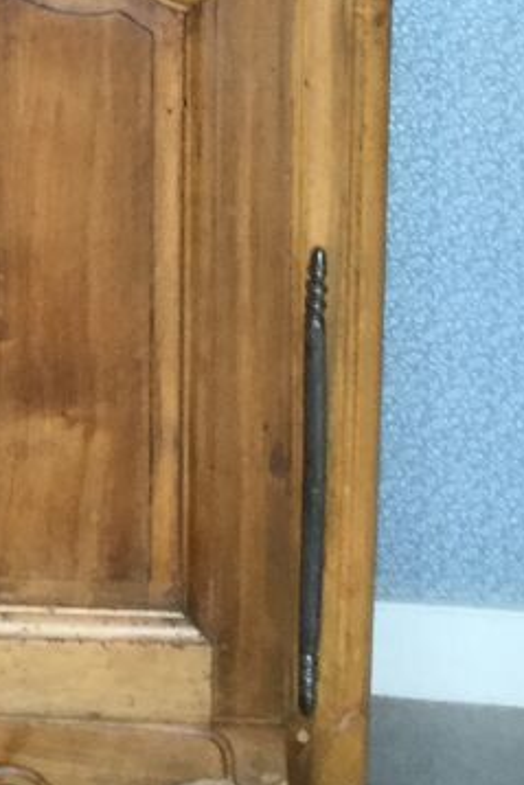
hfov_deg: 10.7
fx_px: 2617
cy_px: -341
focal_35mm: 120
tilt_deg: -5.4
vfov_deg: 15.9
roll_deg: -2.0
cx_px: -403
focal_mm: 3.3
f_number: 2.4
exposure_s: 1/33
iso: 80
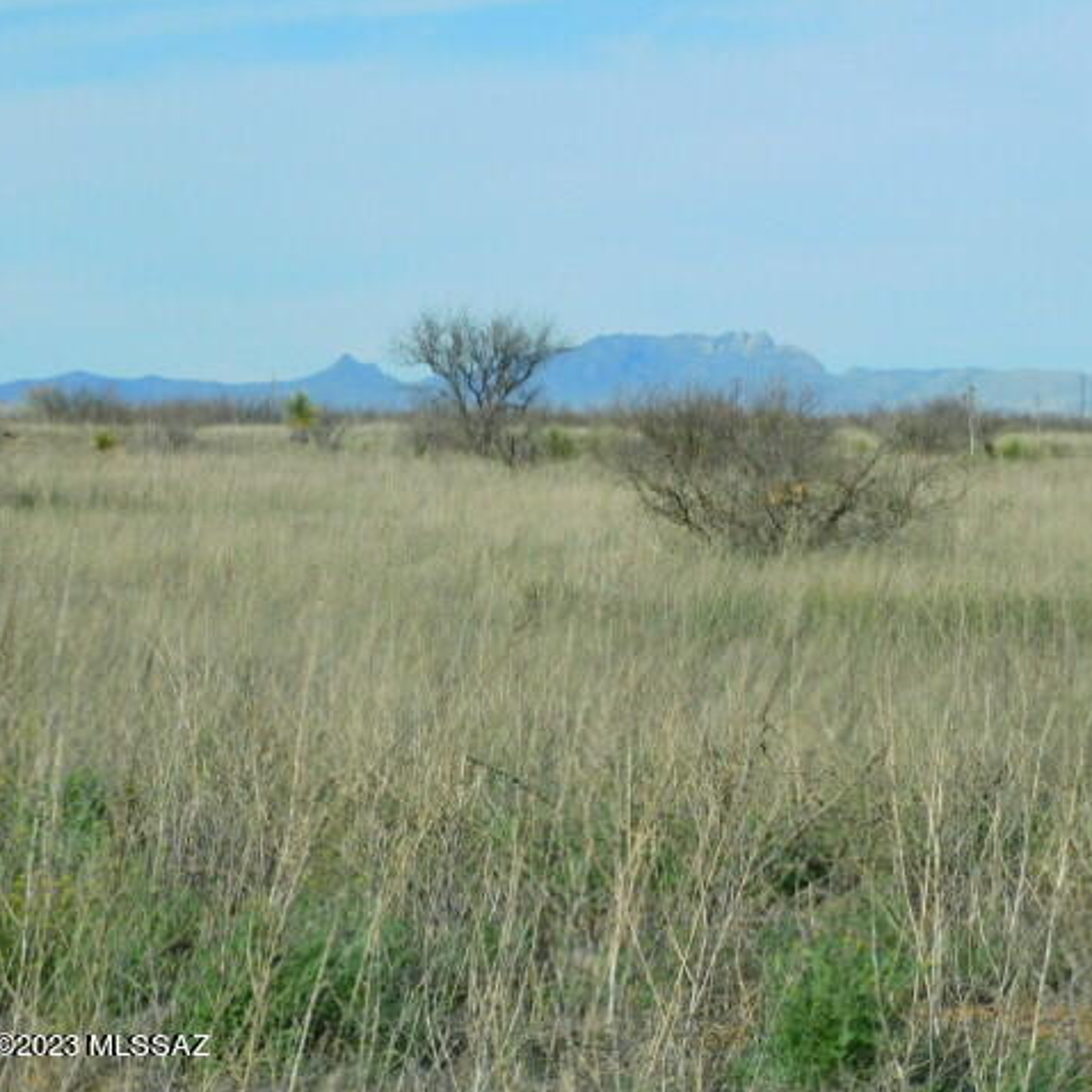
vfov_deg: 11.8
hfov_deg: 11.8
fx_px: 5282
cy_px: 546
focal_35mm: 148
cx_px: 710
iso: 125
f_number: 5
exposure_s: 1/1000
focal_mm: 22.4
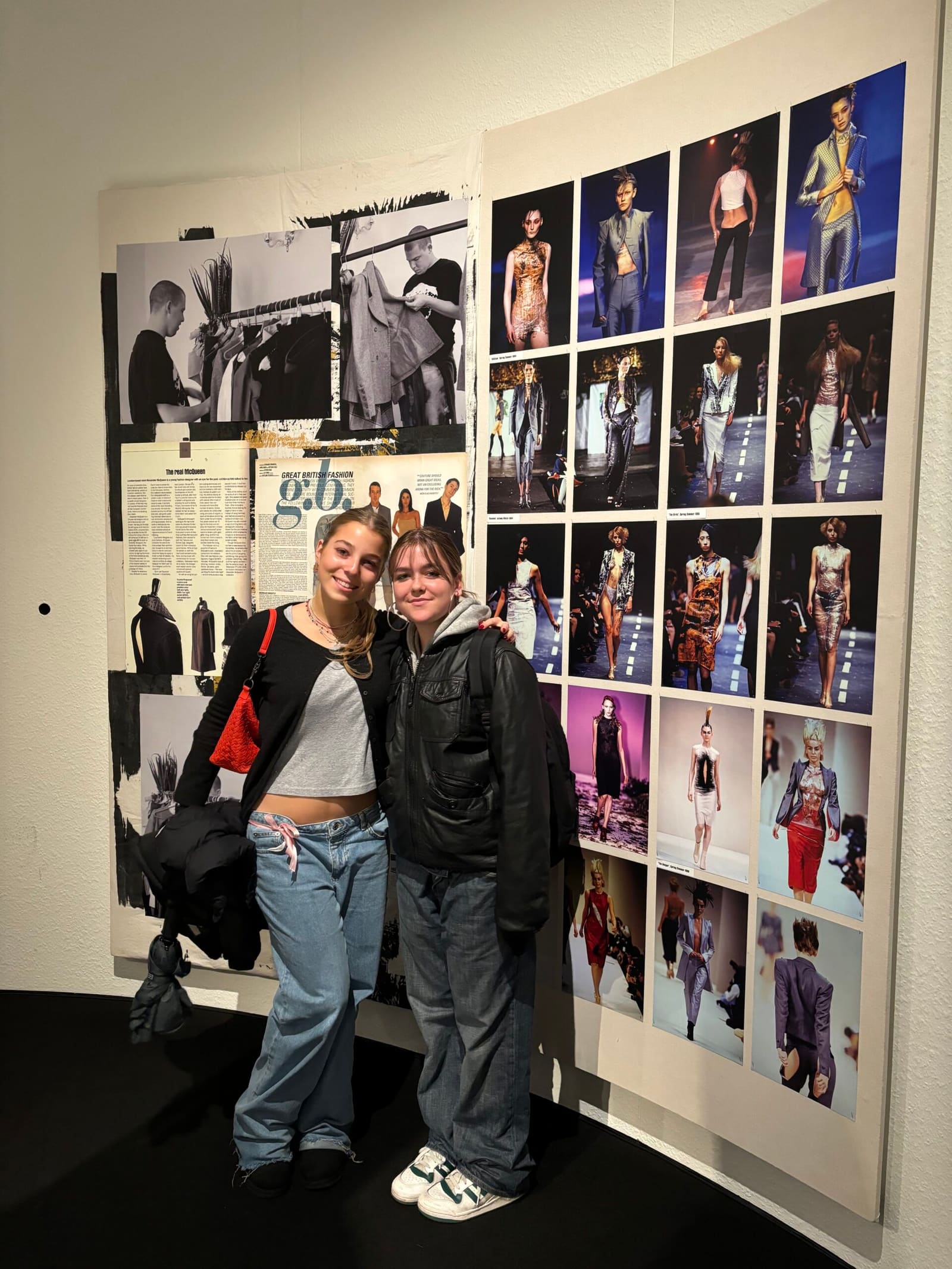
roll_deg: -1.6
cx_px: 476
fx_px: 953
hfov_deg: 53.1
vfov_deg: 67.3
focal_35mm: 26
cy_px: 634
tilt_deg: -3.9
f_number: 1.6
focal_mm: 5.96
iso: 400
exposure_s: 1/50
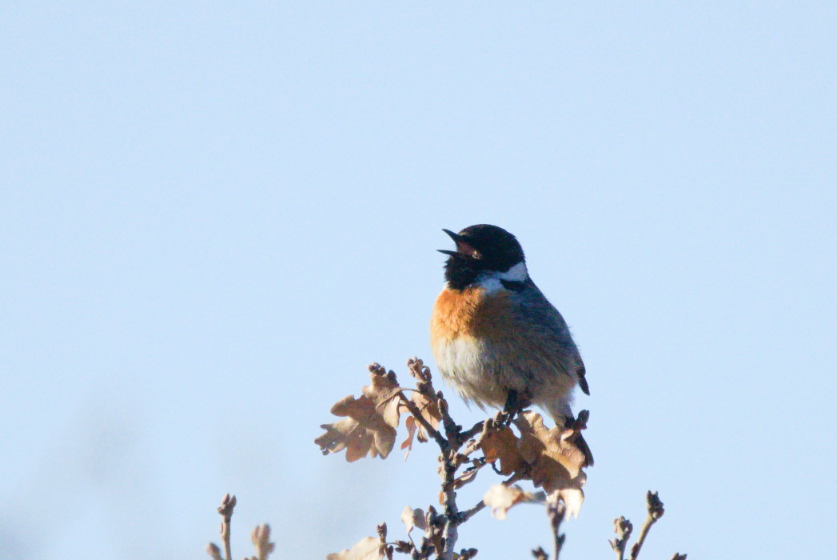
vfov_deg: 2.3
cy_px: 280
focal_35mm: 600
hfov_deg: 3.4
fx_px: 13961
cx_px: 418
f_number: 6.3
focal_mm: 600
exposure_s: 1/3200
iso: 1000
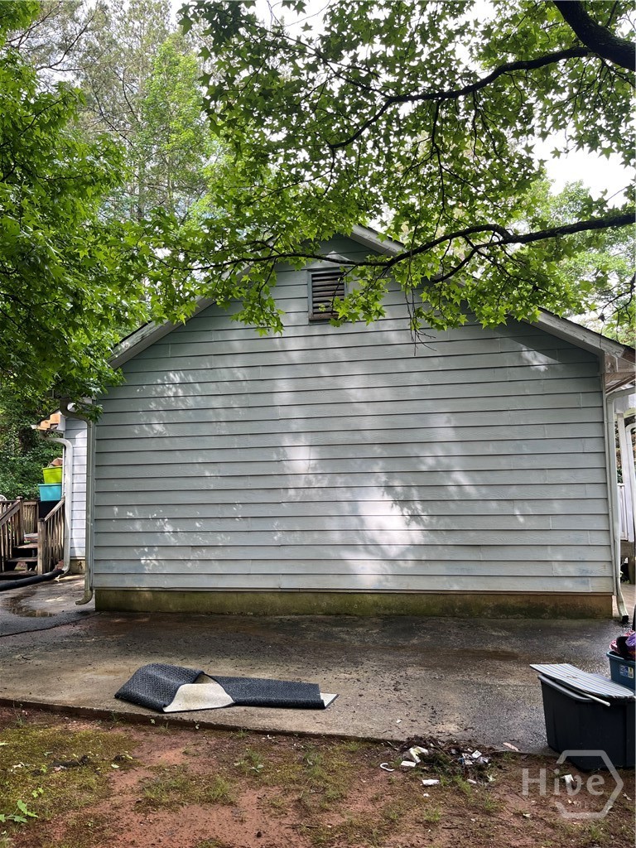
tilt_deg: +6.7
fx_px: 637
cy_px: 424
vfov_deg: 67.3
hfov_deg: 53.1
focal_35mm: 26
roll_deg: +1.1
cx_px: 318
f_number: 1.6
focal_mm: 5.1
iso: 40
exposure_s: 1/266
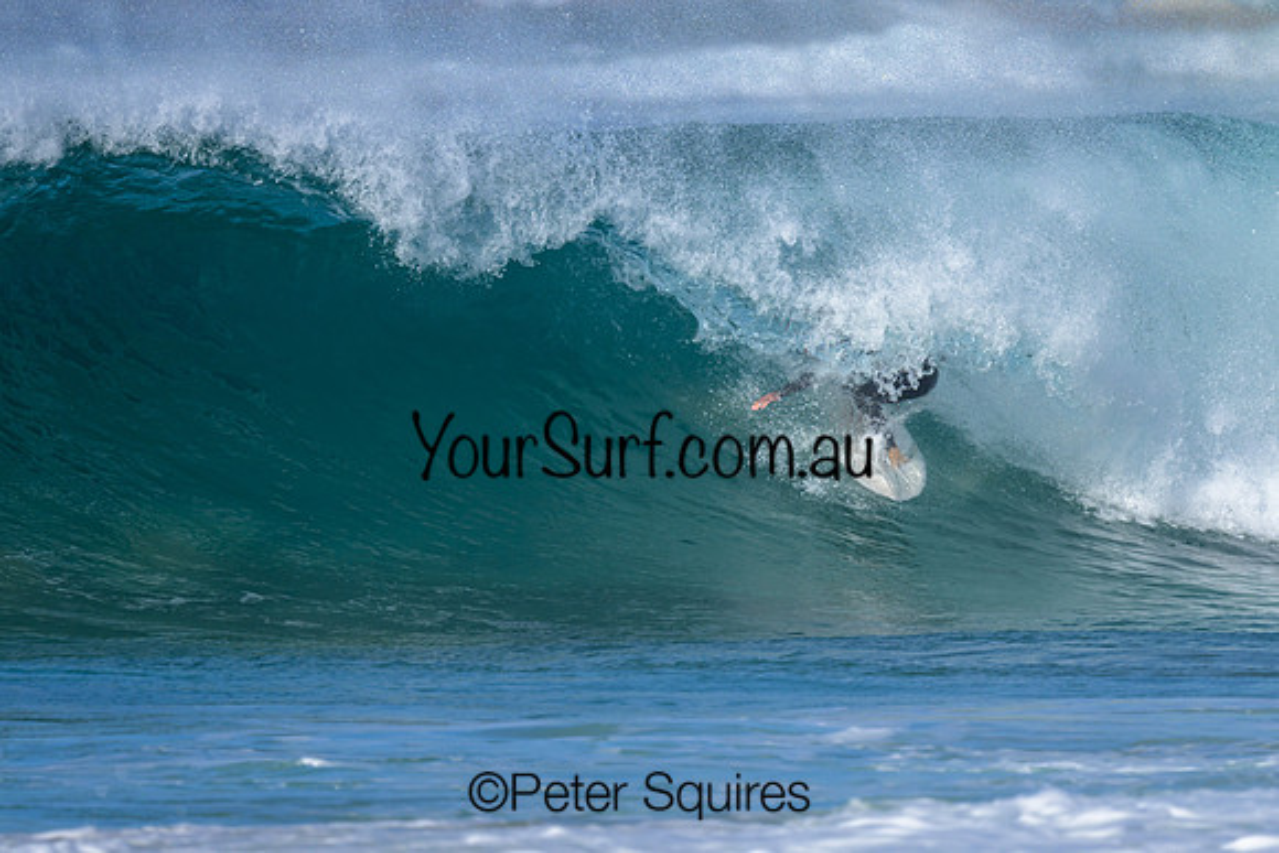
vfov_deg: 1.3
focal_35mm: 1100
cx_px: 661
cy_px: 420
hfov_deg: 1.9
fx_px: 39086
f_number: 6.3
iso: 280
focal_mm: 800
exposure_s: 1/2000
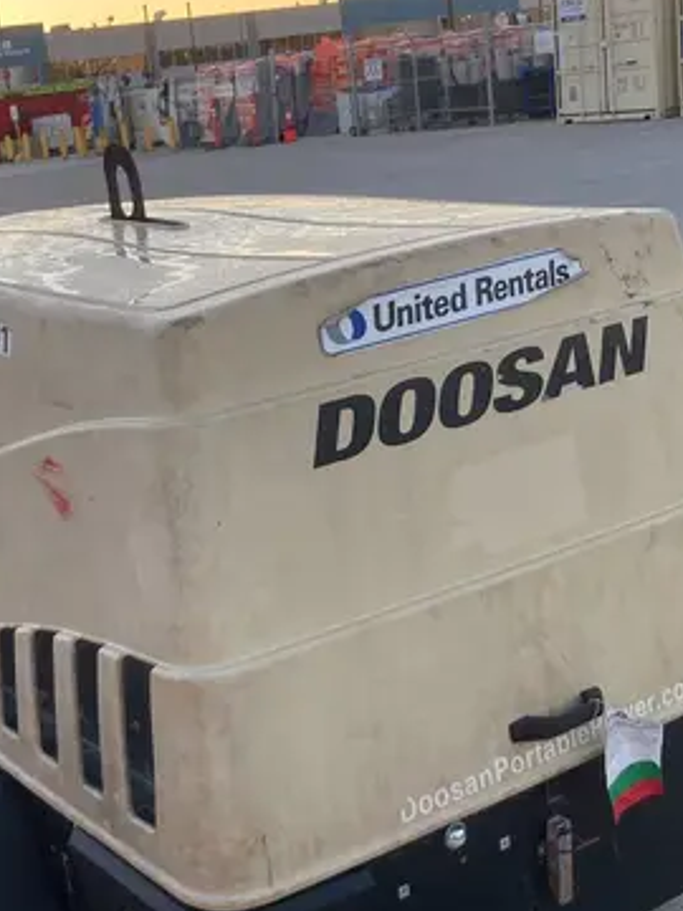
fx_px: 1500
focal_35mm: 57
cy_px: 507
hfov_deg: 25.4
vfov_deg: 33.7
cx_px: 182
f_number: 1.8
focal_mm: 3.99
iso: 20
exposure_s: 1/121
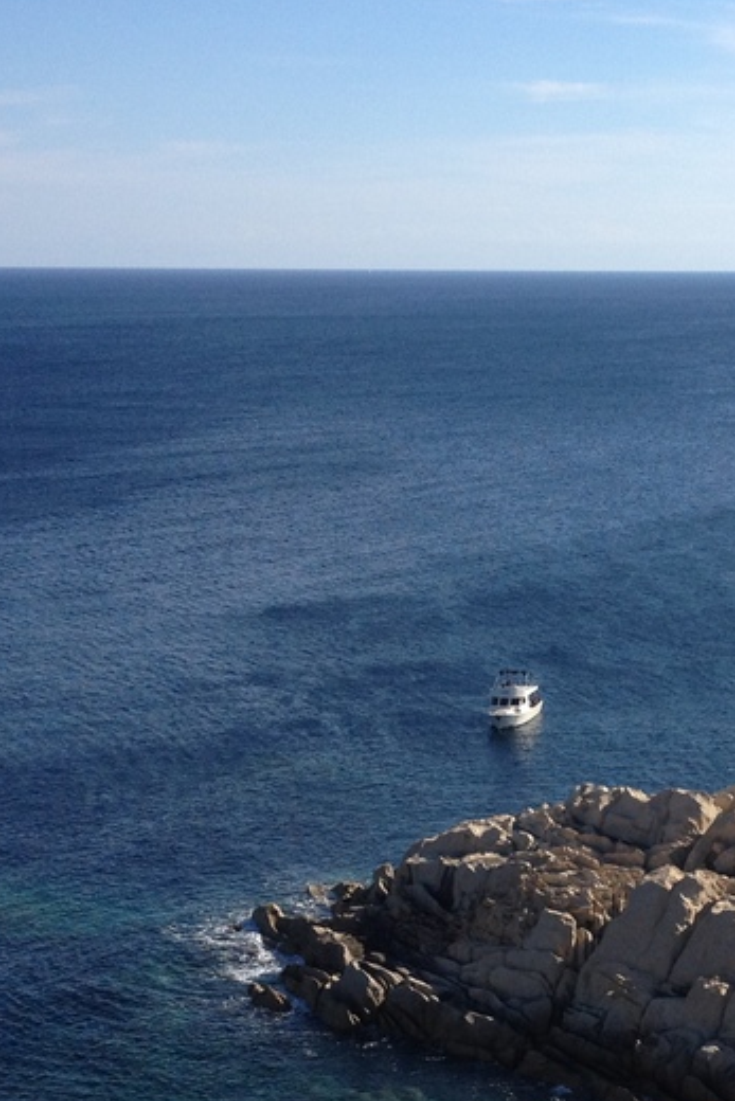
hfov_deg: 15.9
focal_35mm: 84
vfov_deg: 23.9
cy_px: 828
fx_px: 2571
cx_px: 769
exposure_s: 1/1842
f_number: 2.4
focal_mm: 4.28
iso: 64
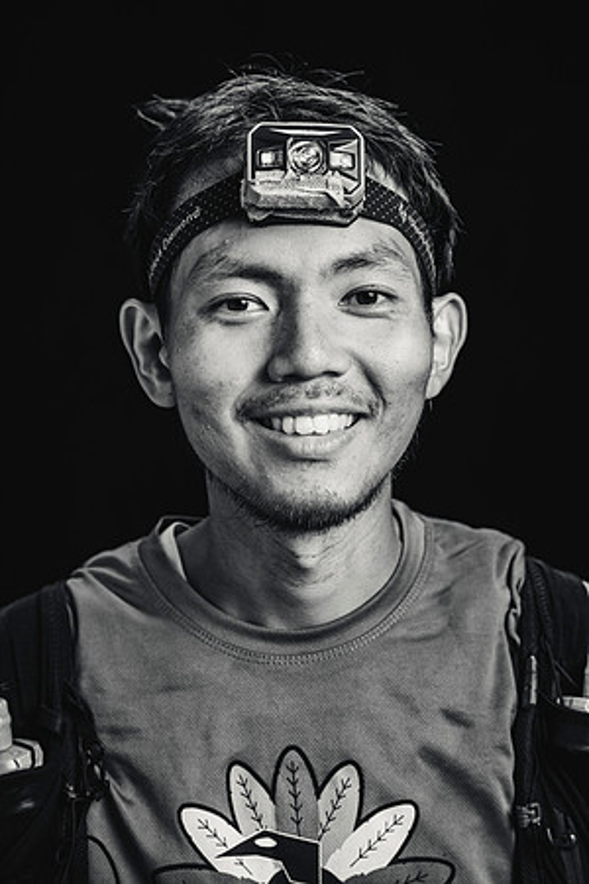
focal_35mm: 70
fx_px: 1718
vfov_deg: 28.8
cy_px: 442
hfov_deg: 19.5
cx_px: 294
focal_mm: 70
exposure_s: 1/100
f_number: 5
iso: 100
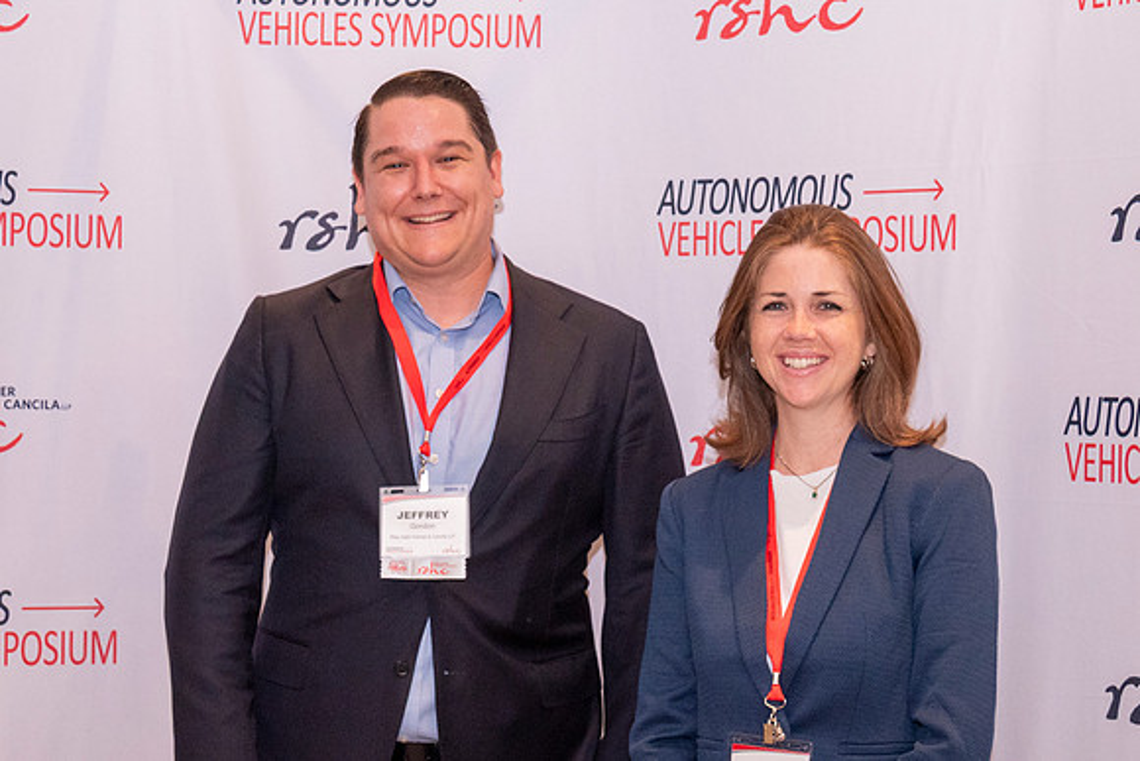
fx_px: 2227
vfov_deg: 19.4
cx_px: 533
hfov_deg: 28.7
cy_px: 380
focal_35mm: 70
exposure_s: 1/125
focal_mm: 44
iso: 2500
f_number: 9
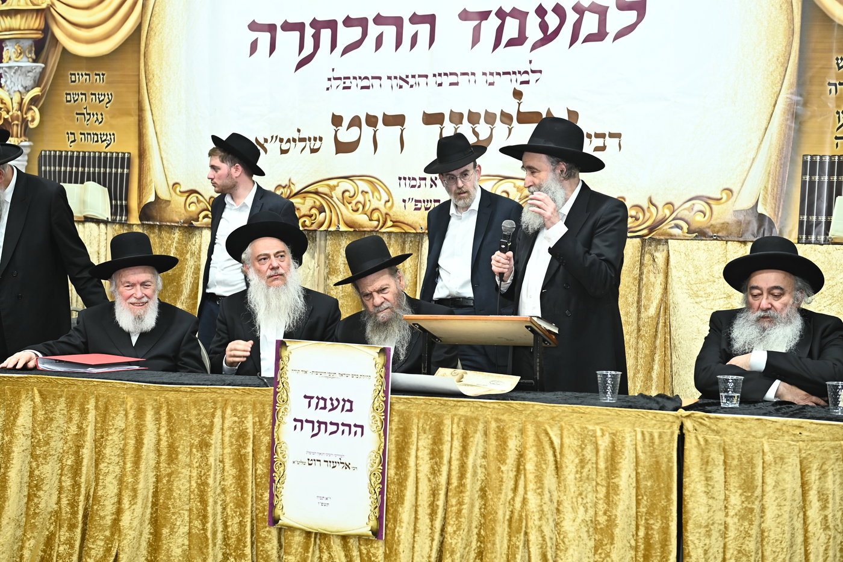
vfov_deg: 23.4
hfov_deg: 34.5
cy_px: 281
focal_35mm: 58
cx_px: 422
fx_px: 1358
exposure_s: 1/200
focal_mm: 58
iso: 1600
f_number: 4
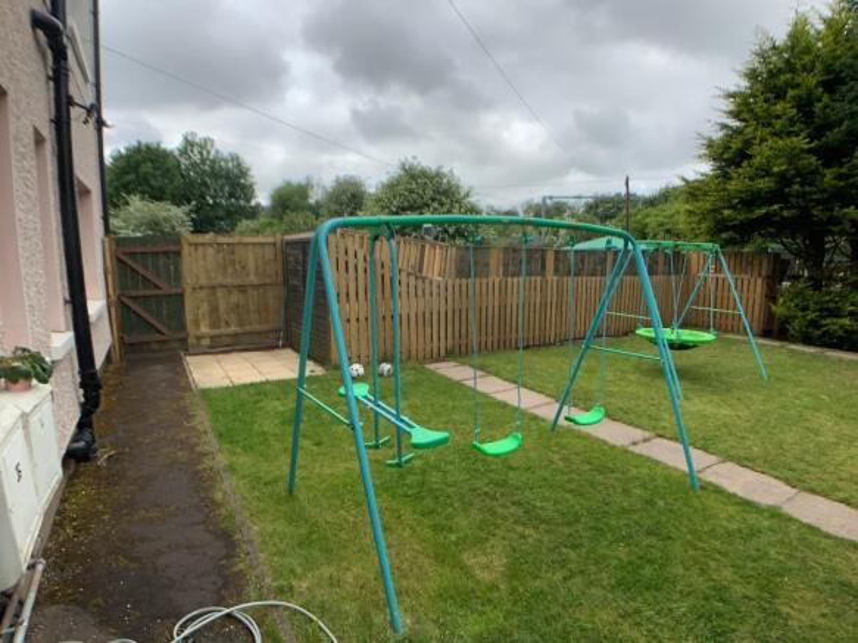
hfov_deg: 61.7
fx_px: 719
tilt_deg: -7.9
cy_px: 322
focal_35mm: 29
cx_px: 429
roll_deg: +1.4
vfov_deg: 48.2
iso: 16
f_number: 1.8
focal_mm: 3
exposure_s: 1/770
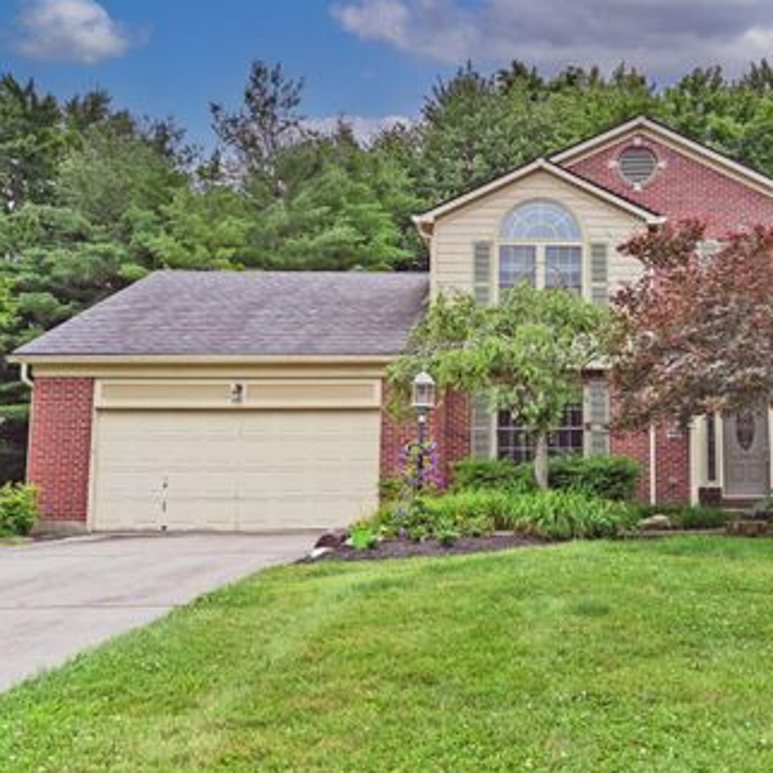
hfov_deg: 47.2
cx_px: 576
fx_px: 850
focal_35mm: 34
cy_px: 380
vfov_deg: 48.9
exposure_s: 1/250
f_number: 5.6
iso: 100
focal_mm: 25.5
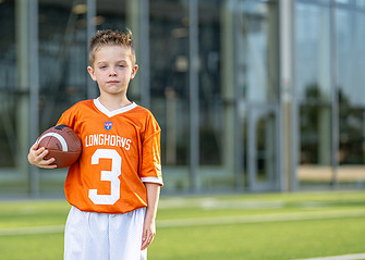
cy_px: 173
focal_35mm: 97
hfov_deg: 20.5
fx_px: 1005
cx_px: 119
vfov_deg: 14.7
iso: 100
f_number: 1.2
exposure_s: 1/2000
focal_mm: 50
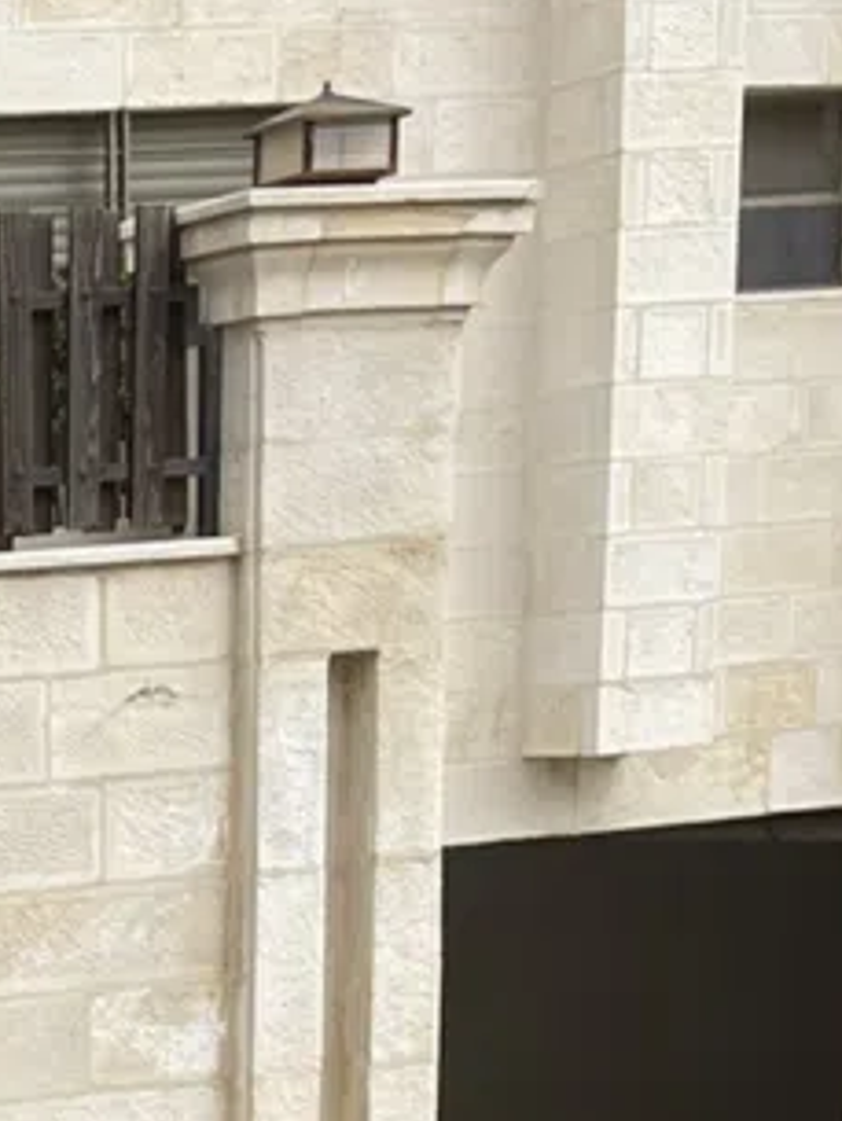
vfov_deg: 15.9
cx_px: -860
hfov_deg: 11.8
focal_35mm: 112
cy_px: 1737
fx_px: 3630
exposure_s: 1/1130
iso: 32
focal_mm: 5.1
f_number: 1.6
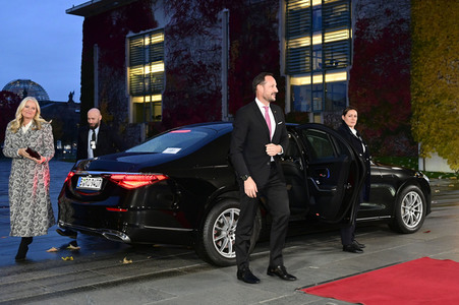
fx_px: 471
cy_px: 152
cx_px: 230
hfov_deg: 51.9
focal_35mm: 37
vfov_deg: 35.9
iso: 5000
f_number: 5
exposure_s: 1/160
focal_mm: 37
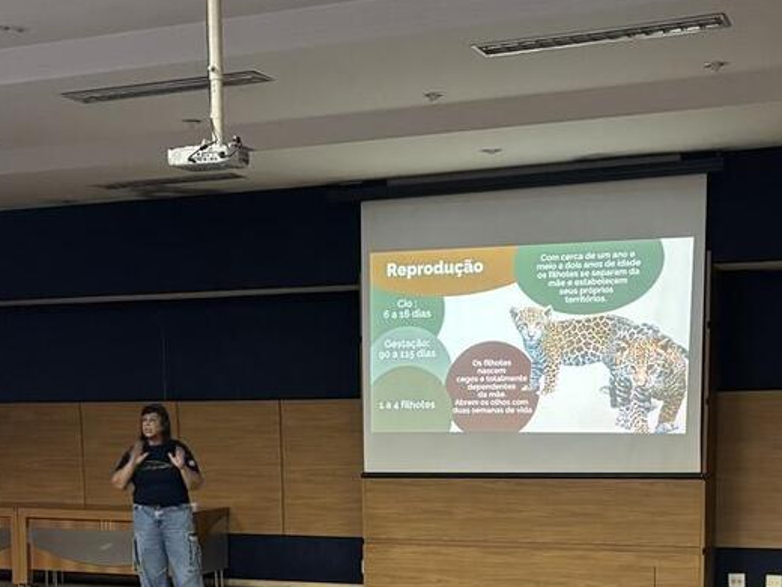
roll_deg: +1.3
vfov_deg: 23.6
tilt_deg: -8.0
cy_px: 558
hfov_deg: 32.2
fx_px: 1355
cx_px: 362
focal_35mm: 60
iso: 640
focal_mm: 5.96
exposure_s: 1/30
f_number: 1.6
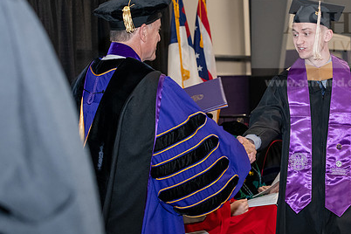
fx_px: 985
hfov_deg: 20.2
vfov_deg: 13.5
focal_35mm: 101
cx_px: 225
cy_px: 101
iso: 2500
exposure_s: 1/200
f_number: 5.6
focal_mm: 70
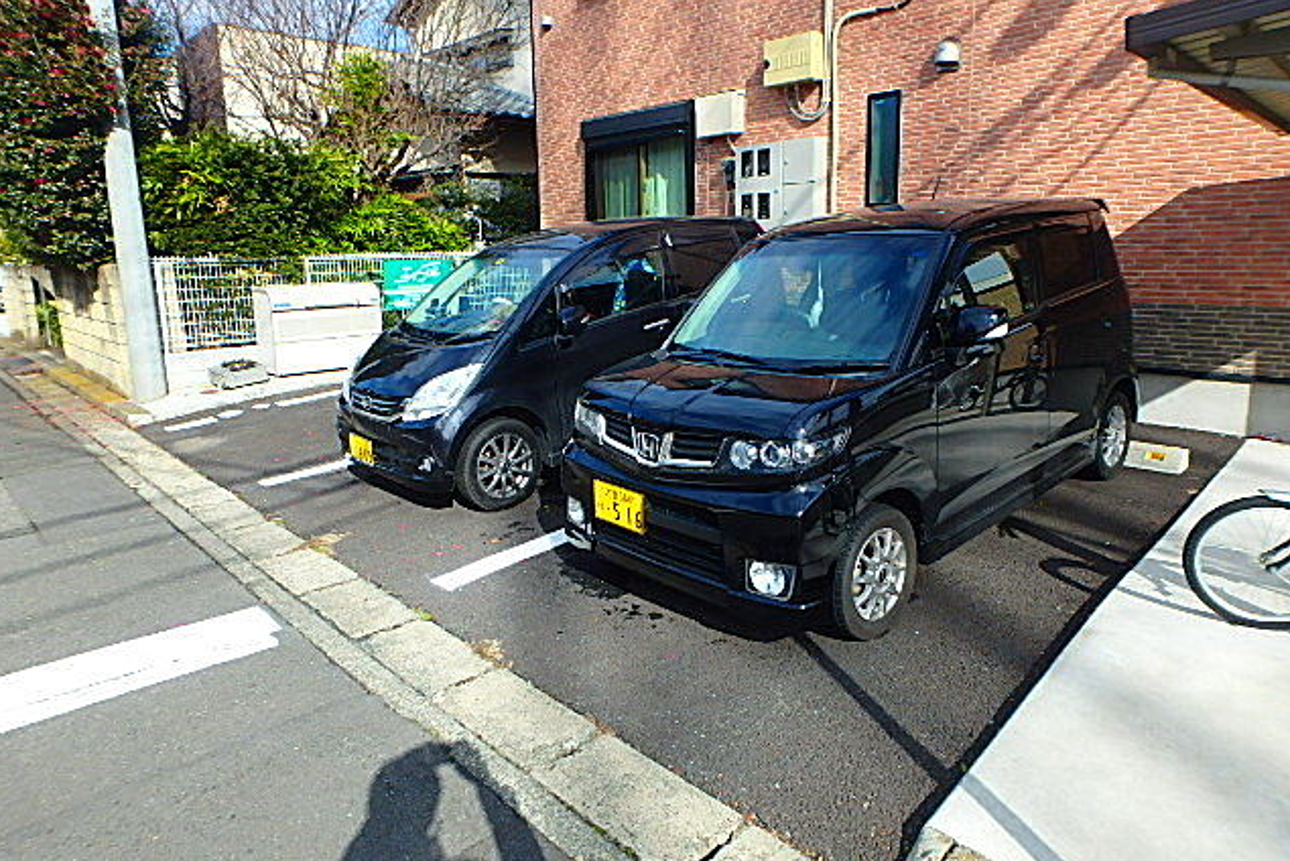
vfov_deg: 57.3
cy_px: 412
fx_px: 789
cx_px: 642
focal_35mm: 22
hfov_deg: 78.6
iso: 125
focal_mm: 3.7
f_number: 3.5
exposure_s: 1/800
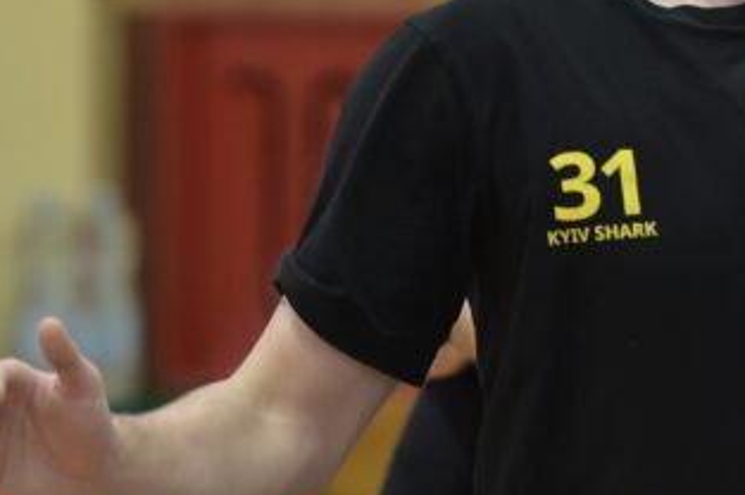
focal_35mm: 622
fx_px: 12858
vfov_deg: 2.2
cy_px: -117
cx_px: 624
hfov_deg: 3.3
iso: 2500
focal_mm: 190
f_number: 4
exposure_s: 1/1250
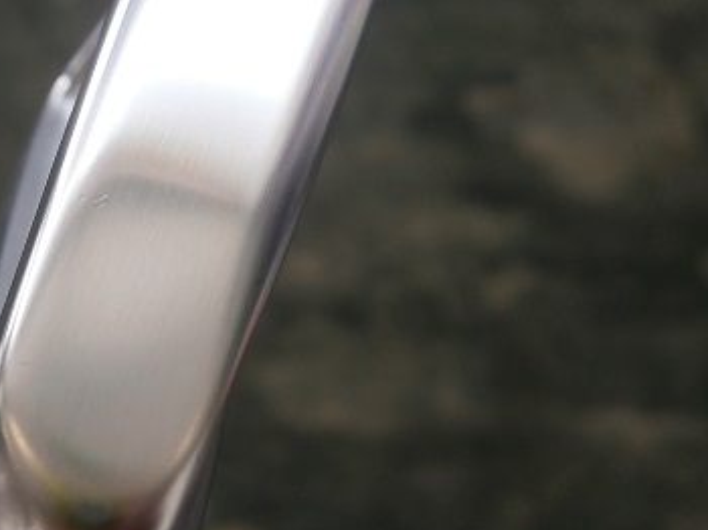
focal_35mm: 72
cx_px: 218
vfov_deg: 20.3
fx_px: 1472
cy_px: 178
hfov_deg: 26.8
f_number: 3.4
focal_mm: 8.3
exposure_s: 1/80
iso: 80
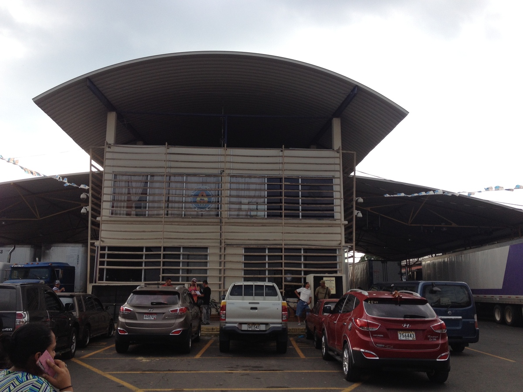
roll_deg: +0.0
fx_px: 529
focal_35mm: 35
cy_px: 196
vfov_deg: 40.7
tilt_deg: +7.4
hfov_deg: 52.6
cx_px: 262
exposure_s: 1/665
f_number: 2.4
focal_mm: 4.28
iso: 50
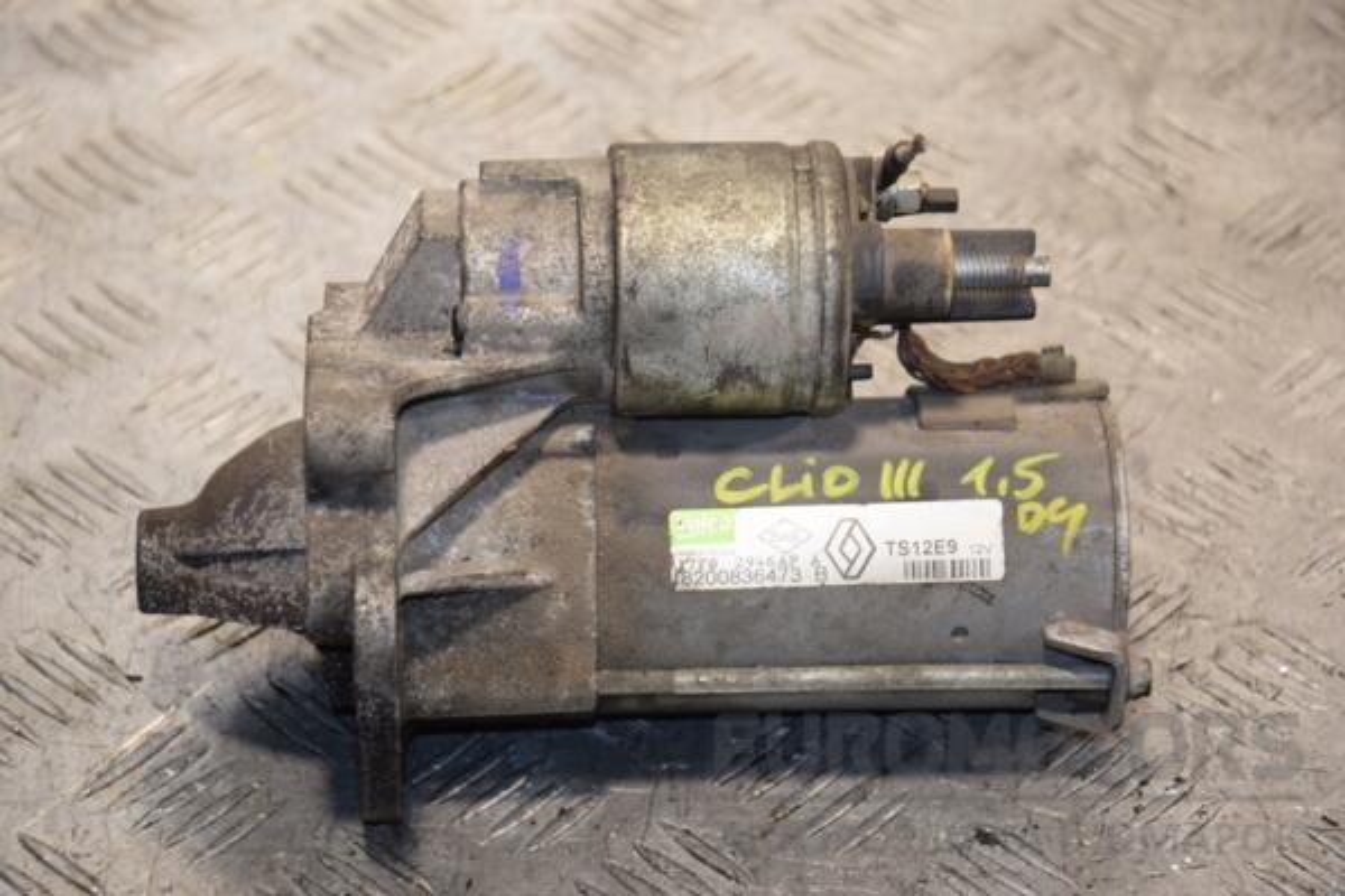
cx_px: 672
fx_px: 4763
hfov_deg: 16.1
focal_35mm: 128
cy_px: 448
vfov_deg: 10.8
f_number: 5.6
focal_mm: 85
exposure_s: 1/160
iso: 800
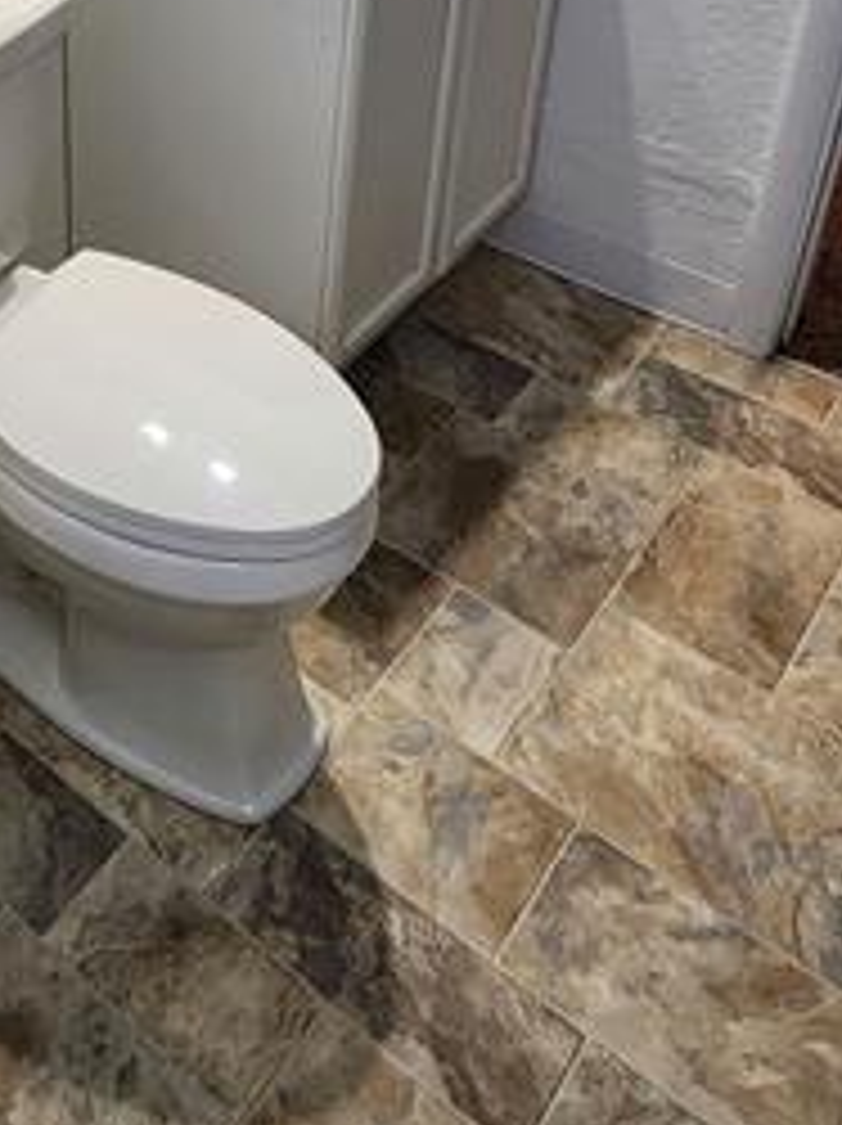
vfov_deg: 40.9
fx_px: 1300
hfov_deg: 32.8
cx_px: -14
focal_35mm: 40
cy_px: 0
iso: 320
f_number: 2.2
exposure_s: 1/40
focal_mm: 2.2
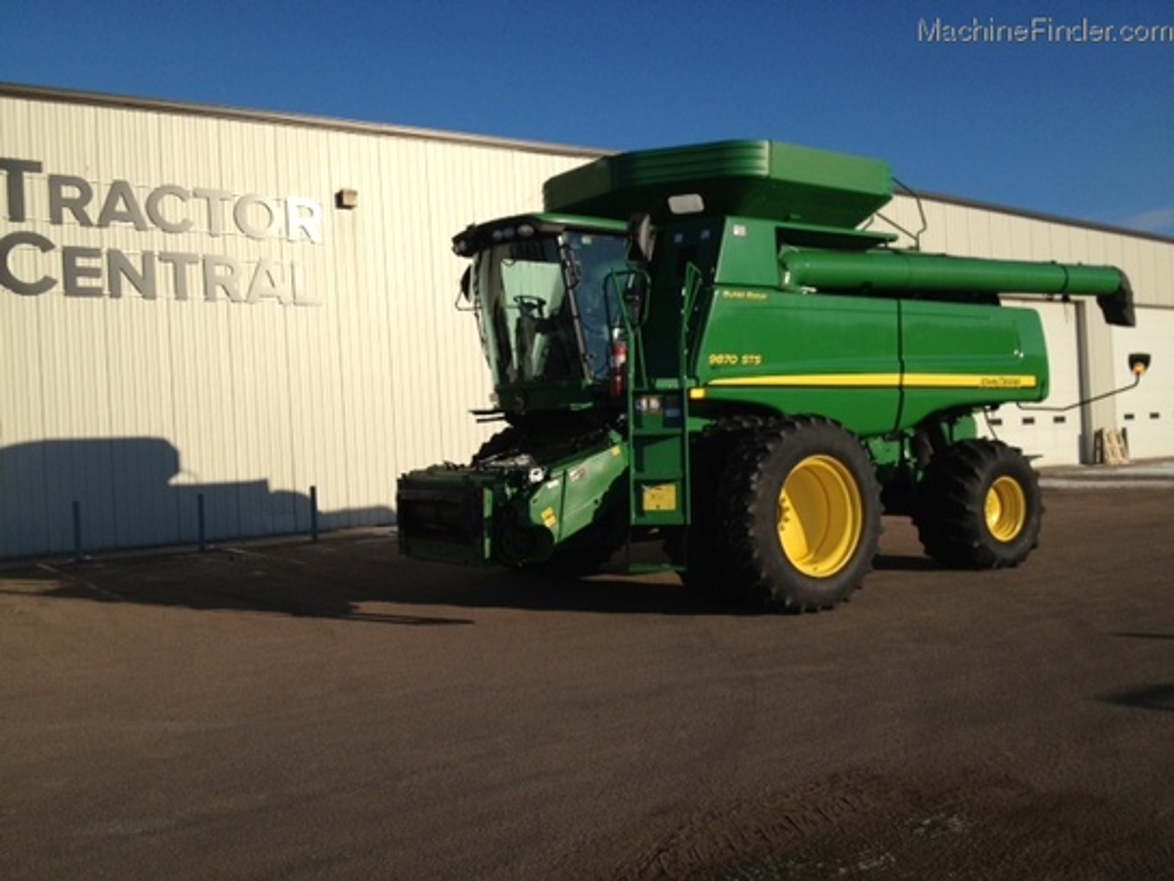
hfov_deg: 52.6
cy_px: 440
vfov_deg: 40.7
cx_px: 587
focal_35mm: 35
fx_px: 1187
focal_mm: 4.28
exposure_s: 1/2762
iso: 50
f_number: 2.4
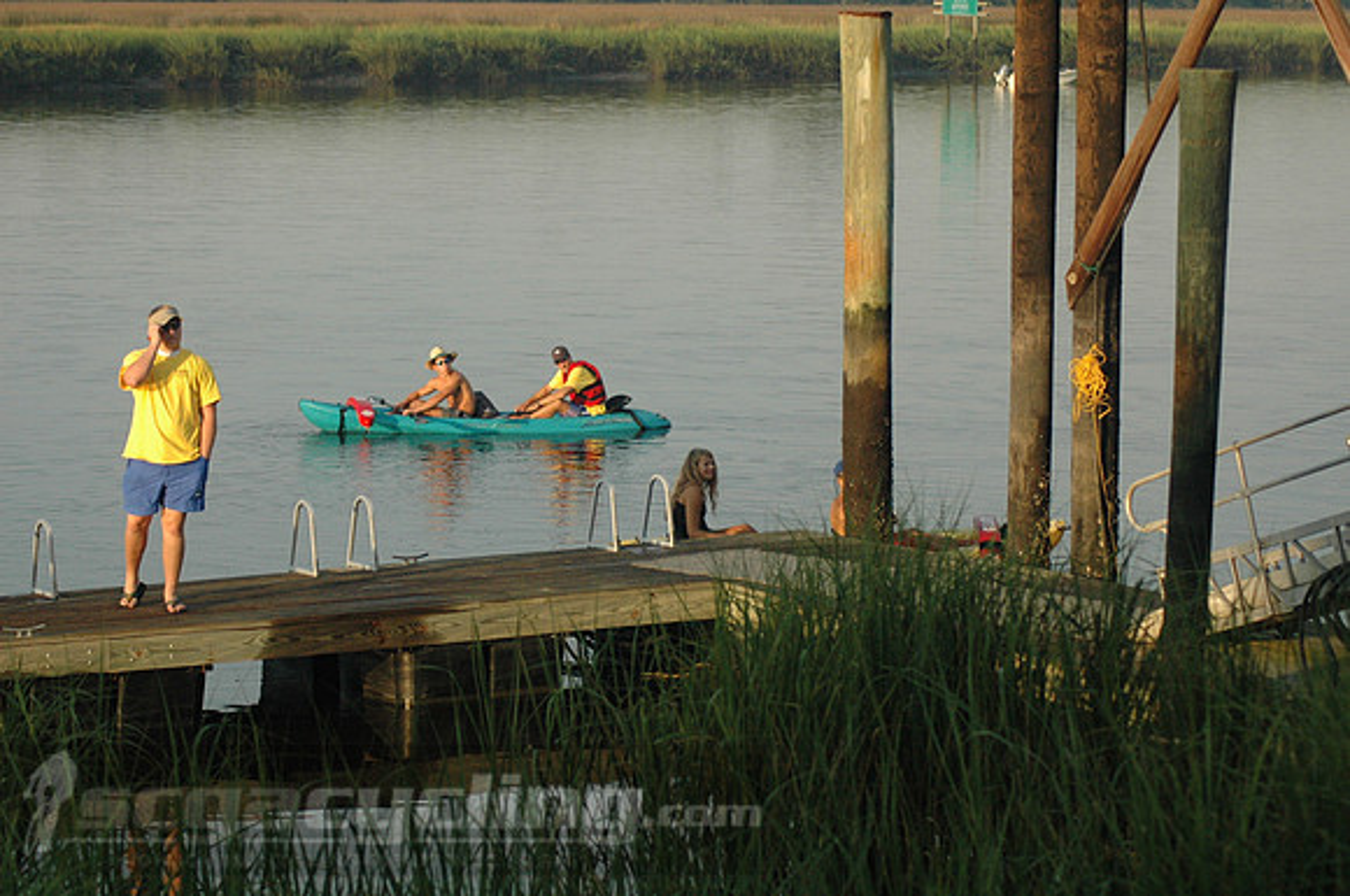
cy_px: 448
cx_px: 675
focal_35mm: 105
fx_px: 3932
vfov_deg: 13.0
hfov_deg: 19.5
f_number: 4.5
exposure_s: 1/2000
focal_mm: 70
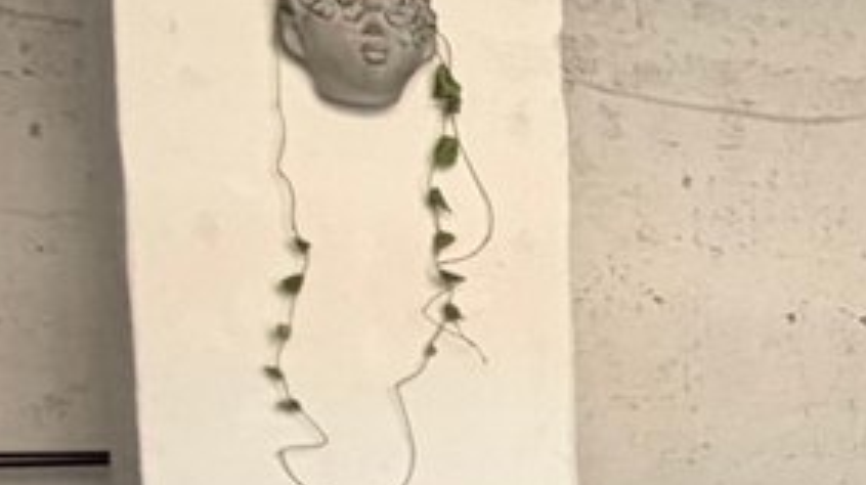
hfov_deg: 19.4
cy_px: 580
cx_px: 1714
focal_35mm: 65
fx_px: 1491
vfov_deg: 17.6
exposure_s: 1/121
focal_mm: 2.22
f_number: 2.2
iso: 160
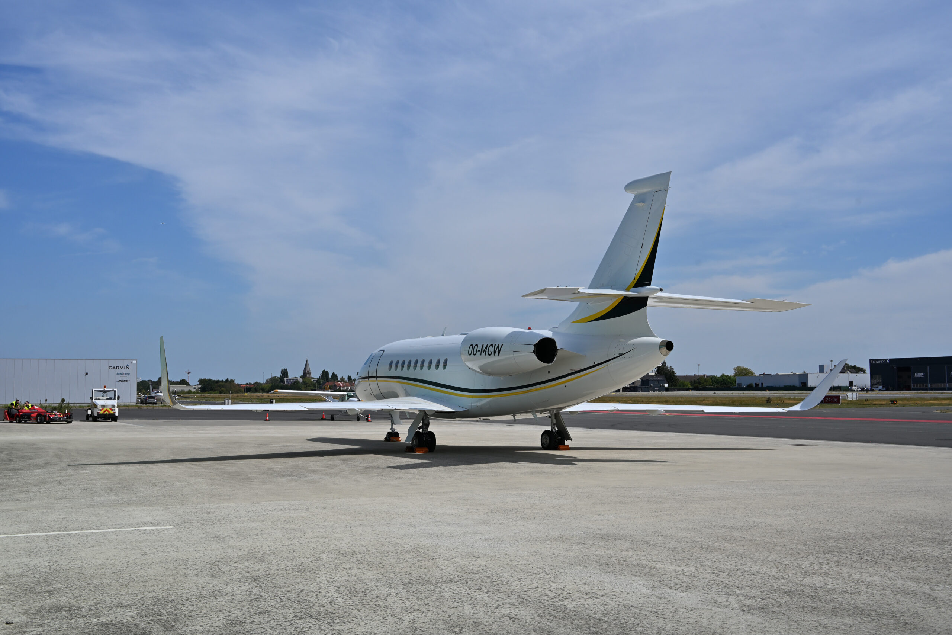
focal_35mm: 40
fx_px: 1058
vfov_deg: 33.4
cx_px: 476
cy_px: 318
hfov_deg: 48.5
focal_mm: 40
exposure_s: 1/800
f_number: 11
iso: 200
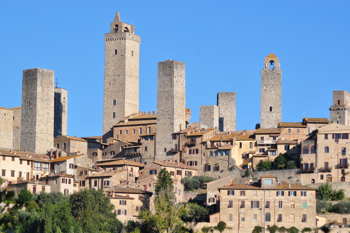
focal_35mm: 183
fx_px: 1777
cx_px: 175
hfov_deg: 11.2
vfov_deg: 7.5
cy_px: 116
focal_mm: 122
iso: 200
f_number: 10
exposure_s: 1/320
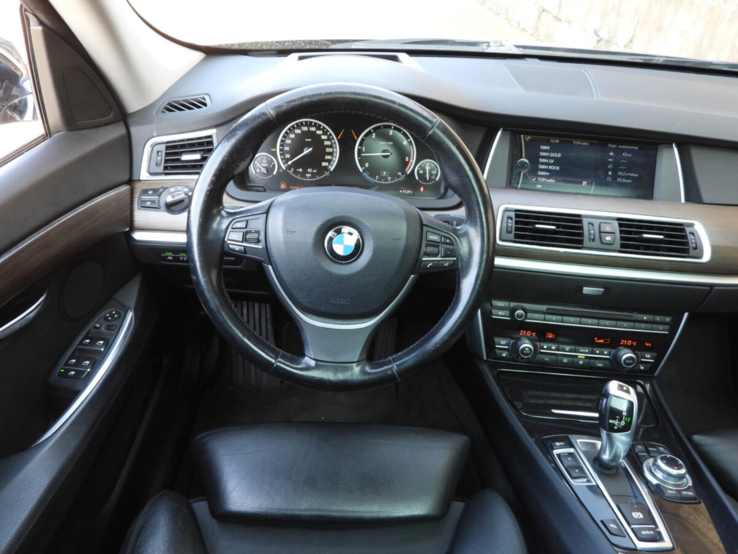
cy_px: 277
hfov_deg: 71.6
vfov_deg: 56.8
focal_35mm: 24
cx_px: 369
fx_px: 512
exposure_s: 1/30
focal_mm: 4.3
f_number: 2.8
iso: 100
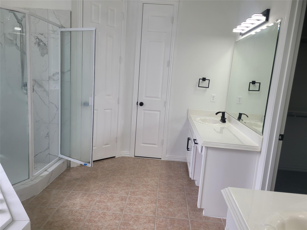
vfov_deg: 53.1
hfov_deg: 67.3
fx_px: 231
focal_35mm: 26
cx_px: 154
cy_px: 115
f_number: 1.8
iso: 50
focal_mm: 5.4
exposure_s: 1/120
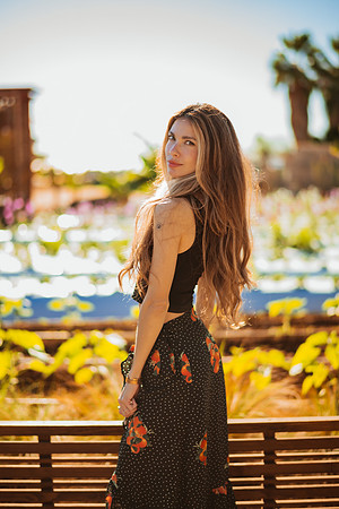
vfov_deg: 34.5
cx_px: 170
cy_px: 254
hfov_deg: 23.4
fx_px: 819
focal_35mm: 58
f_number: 1.4
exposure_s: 1/1600
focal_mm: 58
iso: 50
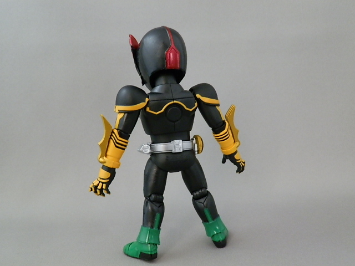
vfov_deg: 41.8
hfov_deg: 54.0
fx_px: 349
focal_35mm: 34
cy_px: 133
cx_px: 178
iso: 200
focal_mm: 6.17
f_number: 3.5
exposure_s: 1/8
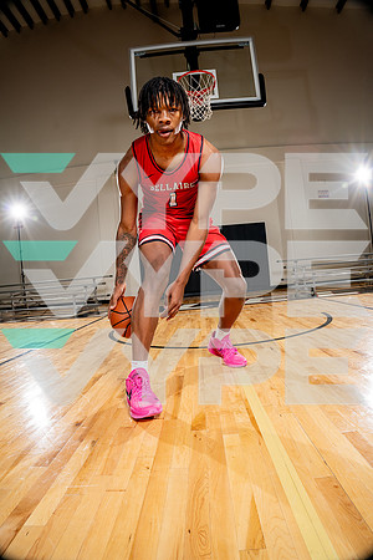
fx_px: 311
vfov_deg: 84.0
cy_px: 280
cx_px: 186
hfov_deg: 61.9
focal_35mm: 20
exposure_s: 1/250
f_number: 7.1
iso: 250
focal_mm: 20
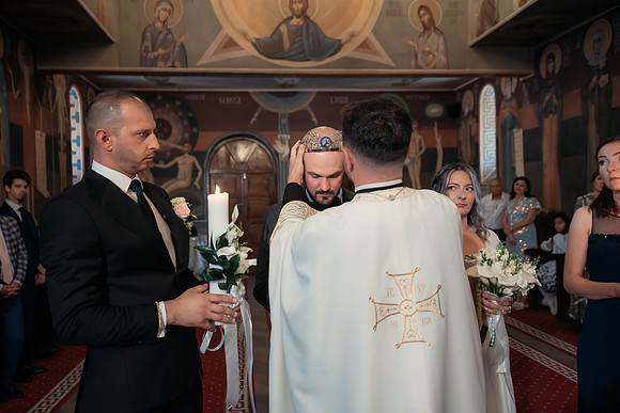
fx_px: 517
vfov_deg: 43.6
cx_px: 310
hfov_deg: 61.9
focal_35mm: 30
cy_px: 206
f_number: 2.8
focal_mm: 30
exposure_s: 1/200
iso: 3200
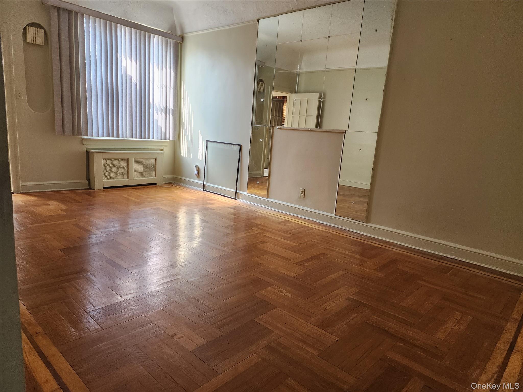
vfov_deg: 58.9
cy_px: 196
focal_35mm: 23
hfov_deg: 73.9
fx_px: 347
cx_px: 262
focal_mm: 6.4
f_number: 1.8
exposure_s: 1/180
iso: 200
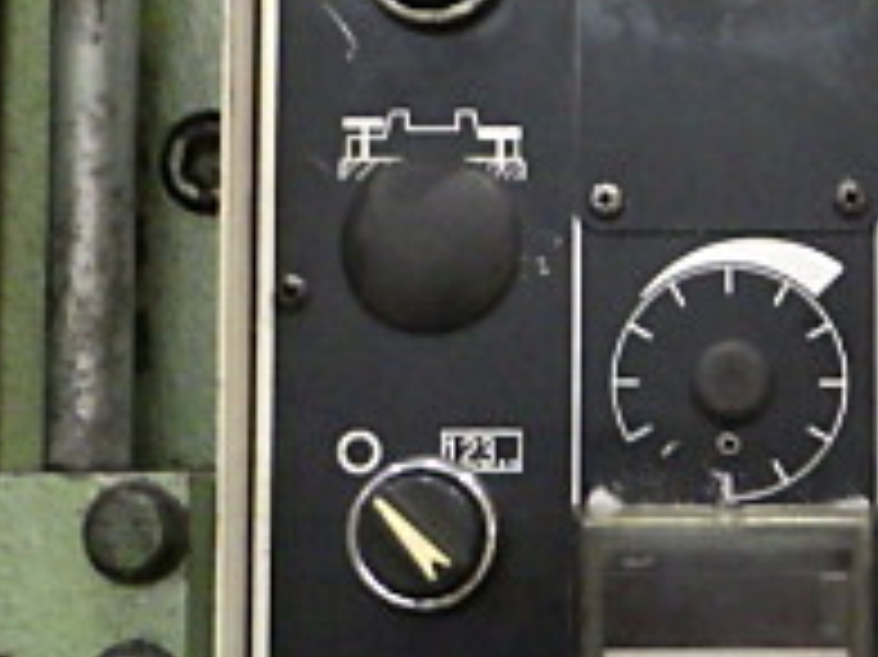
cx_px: 810
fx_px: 2332
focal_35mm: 92
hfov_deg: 20.8
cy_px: 333
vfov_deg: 16.0
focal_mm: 5
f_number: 3.5
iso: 1600
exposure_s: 1/40
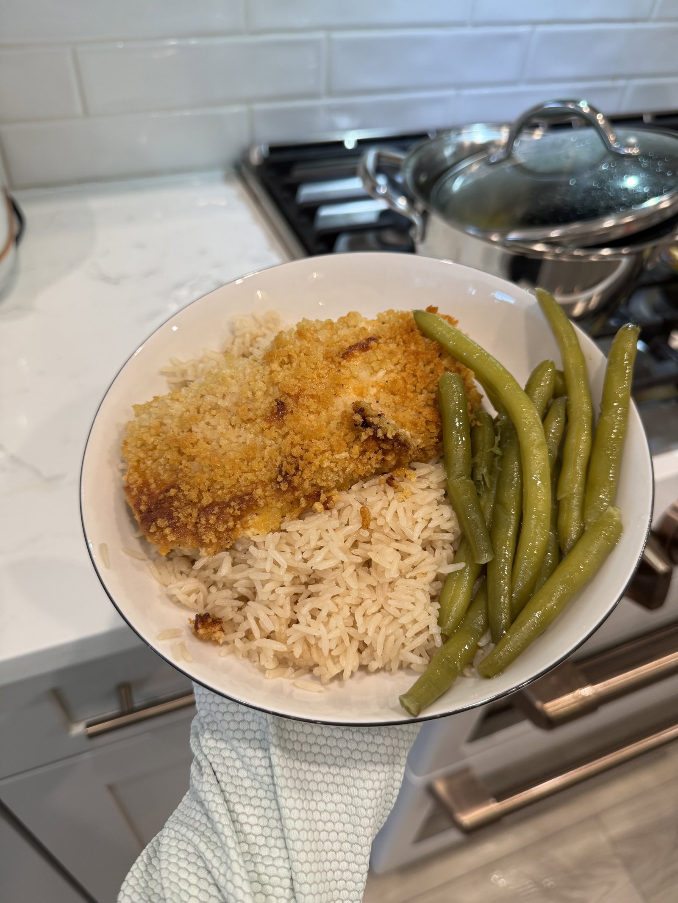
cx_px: 339
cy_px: 452
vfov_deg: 71.6
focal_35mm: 24
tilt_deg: -45.6
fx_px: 627
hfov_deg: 56.8
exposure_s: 1/120
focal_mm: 6.76
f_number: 1.78
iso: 125
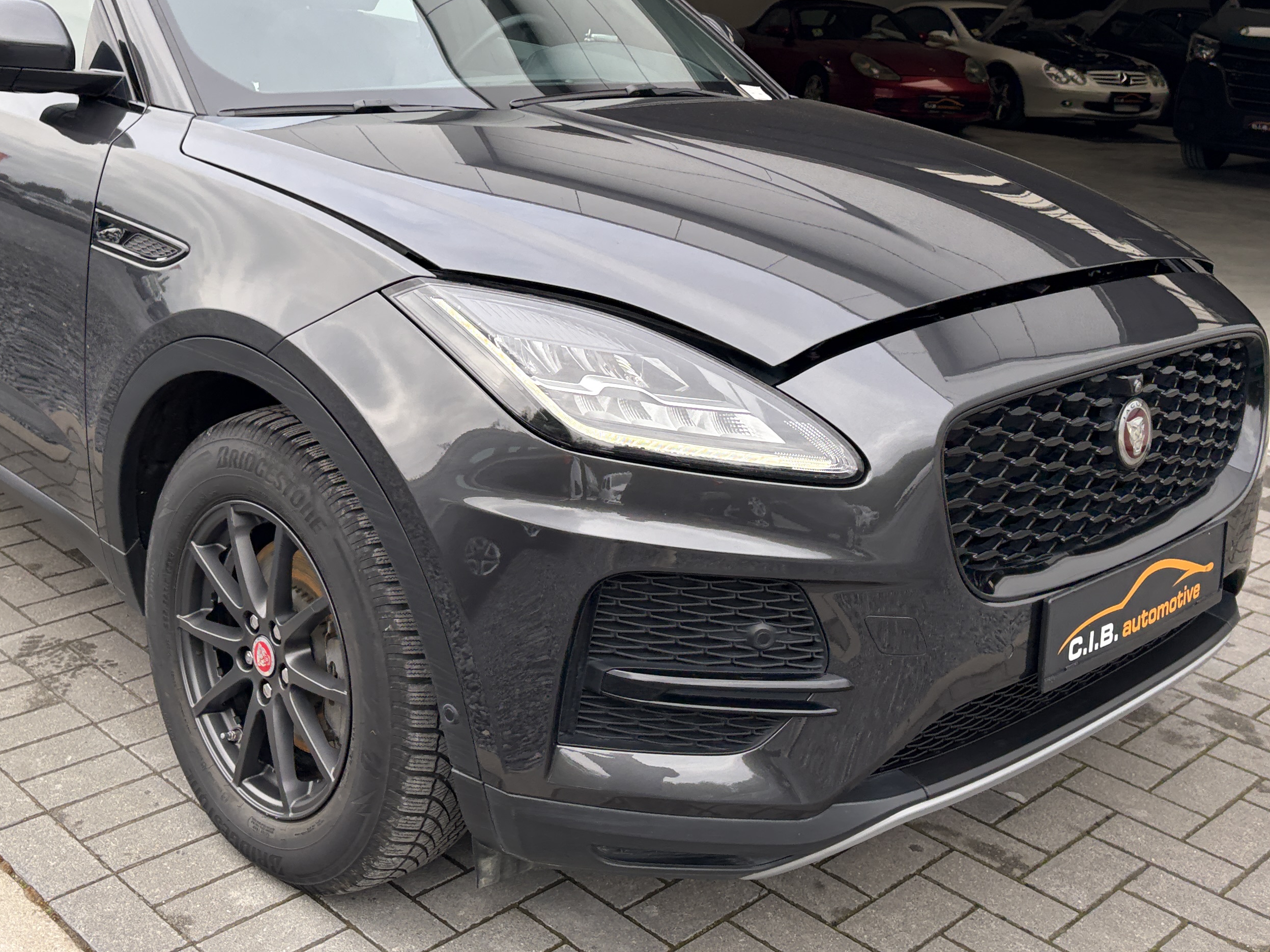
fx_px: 1541
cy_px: 273
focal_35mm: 42
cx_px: 530
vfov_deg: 33.8
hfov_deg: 44.6
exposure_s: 1/482
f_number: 1.6
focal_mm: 5.96
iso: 50
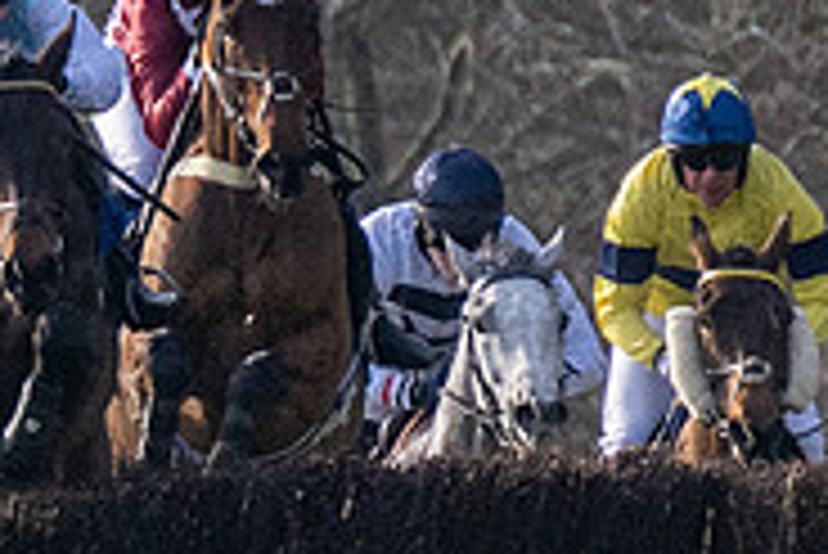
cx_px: -25
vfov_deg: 0.5
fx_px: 67487
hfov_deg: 0.7
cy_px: 639
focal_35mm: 2932
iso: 400
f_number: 4
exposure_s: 1/3200
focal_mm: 280
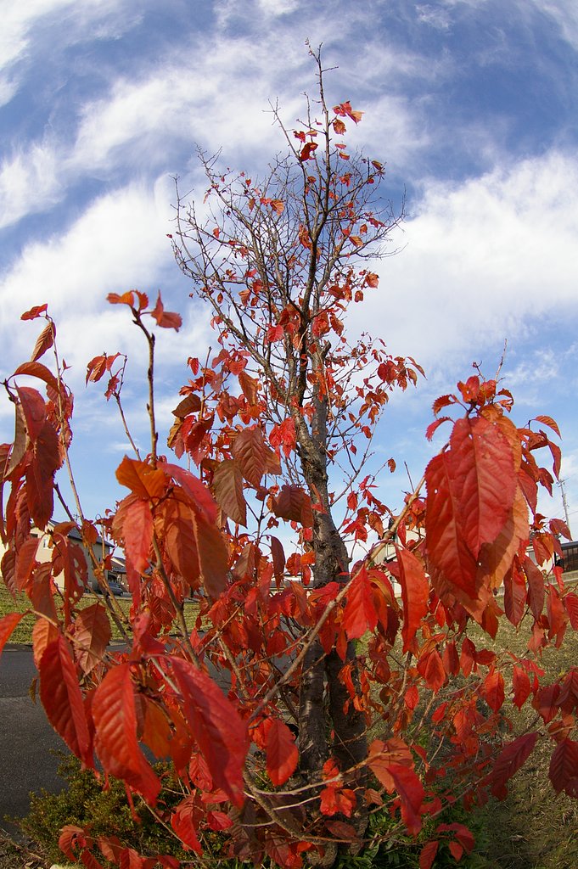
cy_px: 434
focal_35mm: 15
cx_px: 289
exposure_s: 1/640
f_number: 8
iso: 400
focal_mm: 10
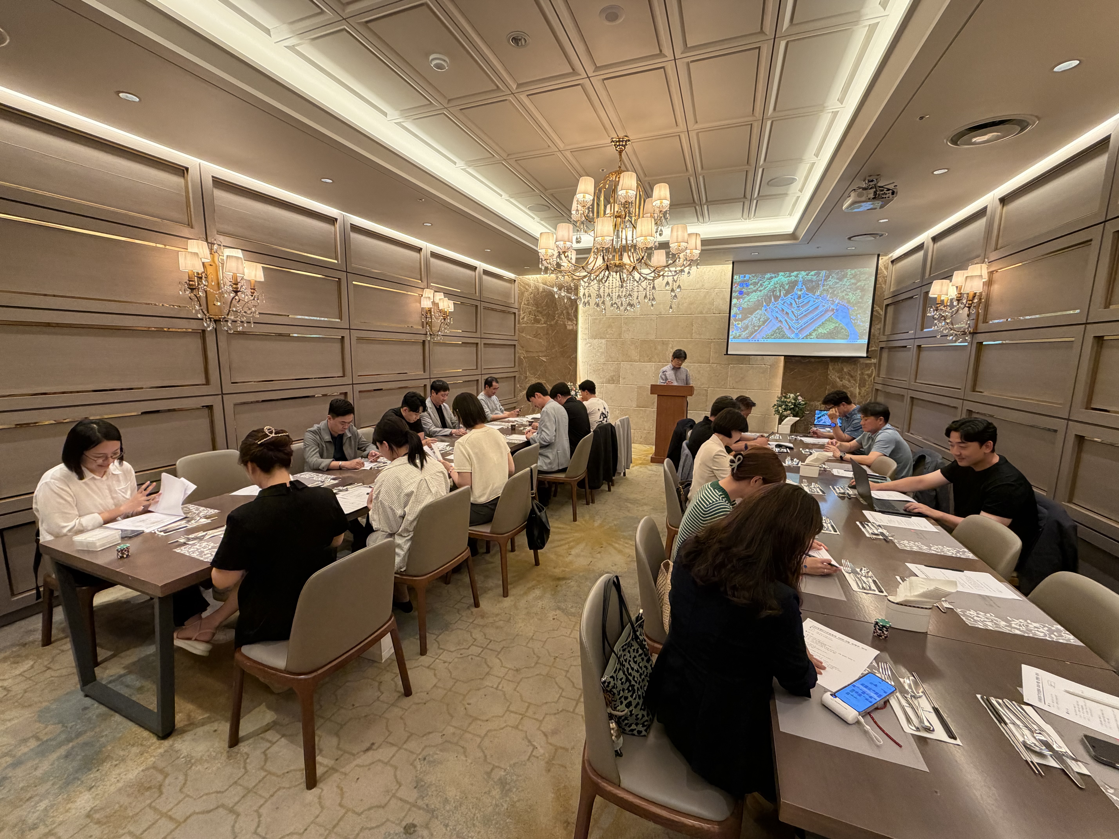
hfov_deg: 102.1
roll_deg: -1.4
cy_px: 420
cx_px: 560
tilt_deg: -8.0
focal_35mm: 14
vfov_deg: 85.7
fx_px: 453
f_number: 2.2
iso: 200
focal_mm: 2.22
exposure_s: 1/60
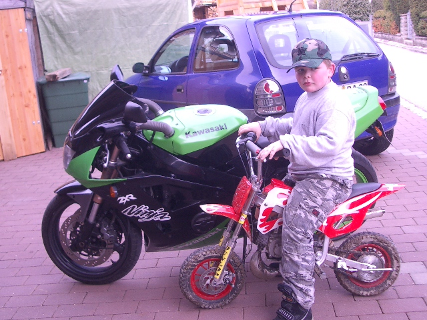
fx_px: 604
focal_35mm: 49
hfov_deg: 38.9
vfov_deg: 29.7
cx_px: 214
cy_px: 160
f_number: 3.1
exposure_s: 1/80
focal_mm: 8.2
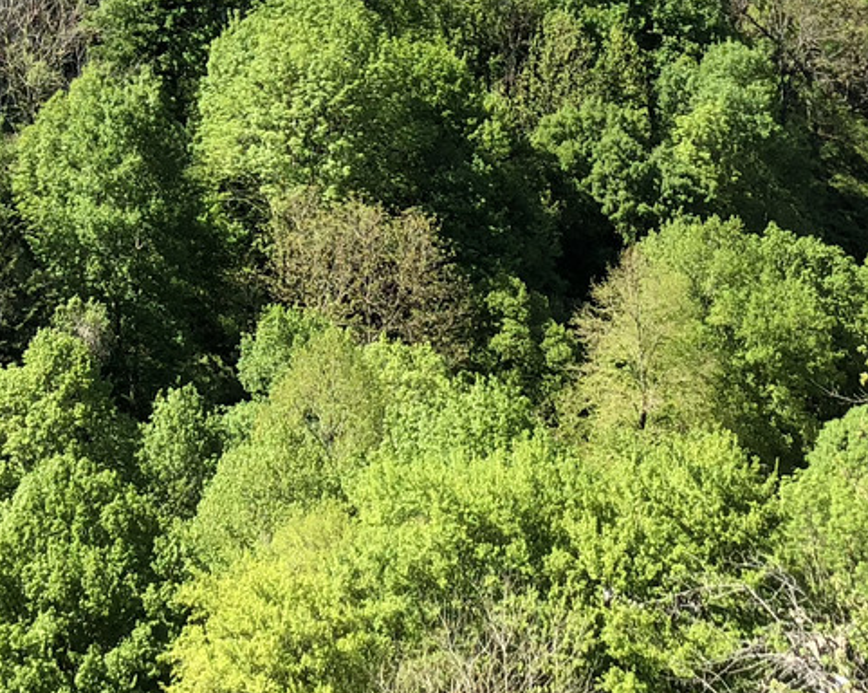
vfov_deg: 15.7
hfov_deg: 20.6
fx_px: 2336
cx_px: 79
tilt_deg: +6.7
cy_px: -309
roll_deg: +0.2
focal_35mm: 91
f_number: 1.8
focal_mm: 4
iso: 20
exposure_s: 1/857
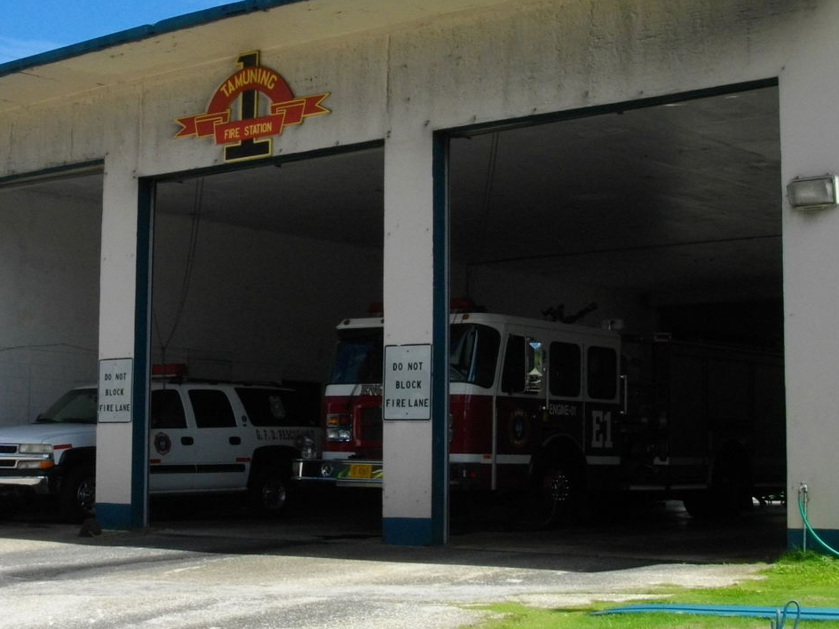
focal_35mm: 65
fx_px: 1576
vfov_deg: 22.6
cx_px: 289
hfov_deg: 29.6
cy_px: 260
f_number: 5.5
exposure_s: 1/400
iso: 100
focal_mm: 5.7
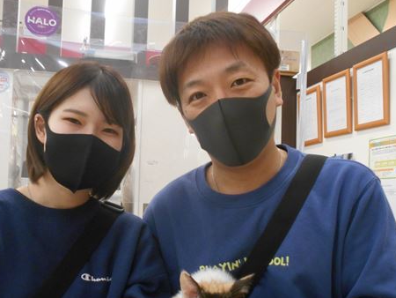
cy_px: 182
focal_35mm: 40
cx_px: 165
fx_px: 458
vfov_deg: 35.8
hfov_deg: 46.6
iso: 360
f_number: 3.4
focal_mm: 5.1
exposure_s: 1/30
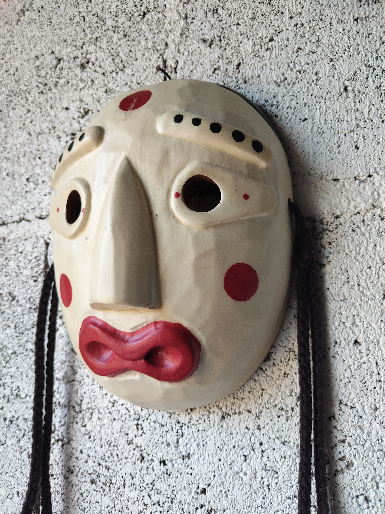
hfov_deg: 54.9
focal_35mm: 25
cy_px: 257
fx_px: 371
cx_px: 192
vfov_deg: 69.4
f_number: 1.8
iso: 190
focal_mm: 4.15
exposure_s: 1/50
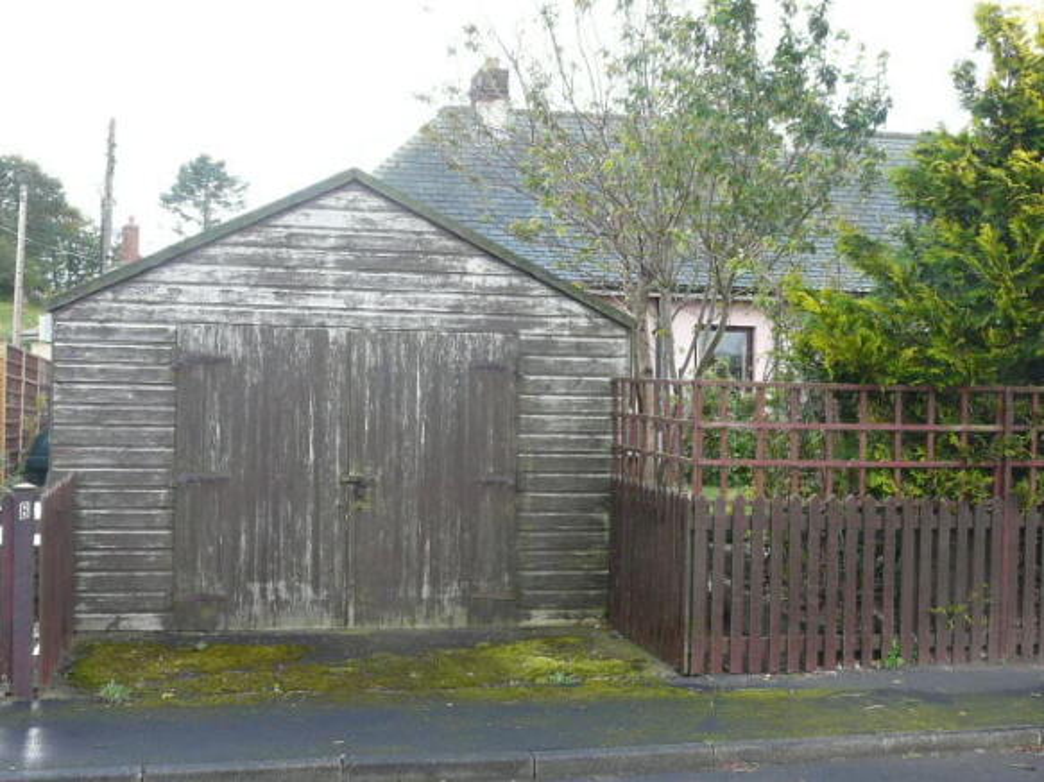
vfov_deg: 32.2
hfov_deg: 42.1
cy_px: 391
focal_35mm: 45
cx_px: 522
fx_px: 1357
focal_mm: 4.6
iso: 100
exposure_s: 1/125
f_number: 3.2
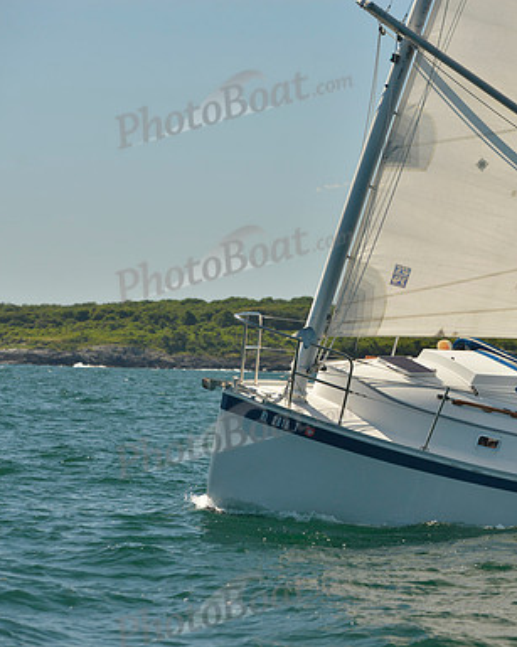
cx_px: 441
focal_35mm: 170
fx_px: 3253
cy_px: 324
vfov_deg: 11.4
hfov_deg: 9.1
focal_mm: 120
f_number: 7.1
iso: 280
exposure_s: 1/640
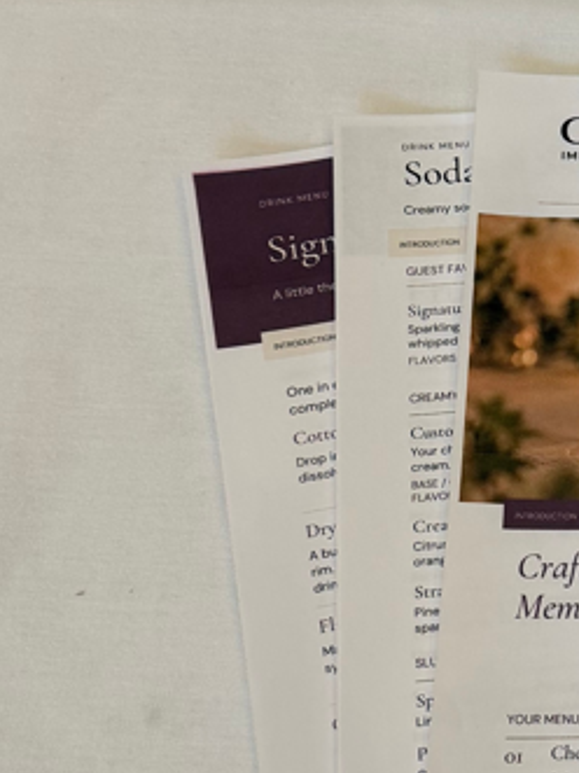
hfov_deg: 15.3
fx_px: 1942
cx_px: 939
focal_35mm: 87
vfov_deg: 22.5
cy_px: 402
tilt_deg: -72.3
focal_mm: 6.76
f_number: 1.78
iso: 125
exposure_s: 1/60
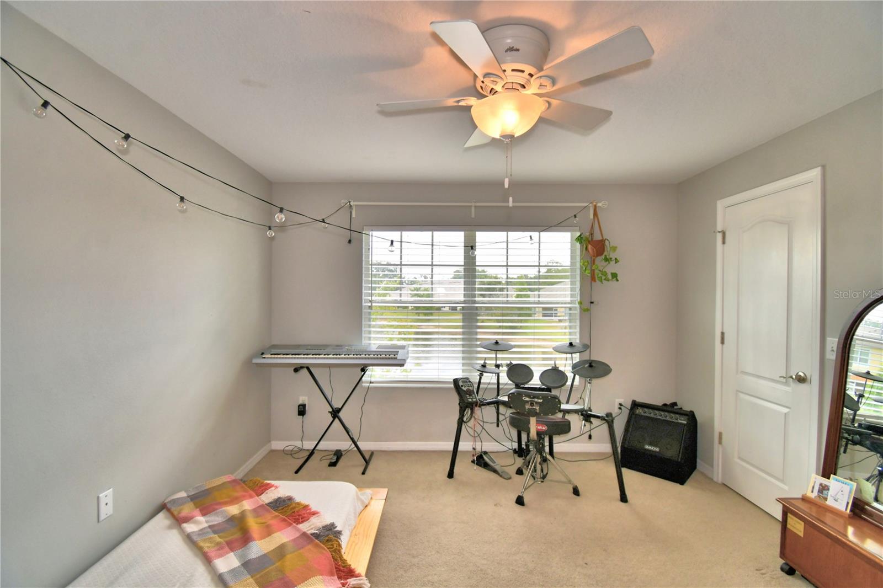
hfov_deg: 100.4
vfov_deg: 77.3
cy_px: 294
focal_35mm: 15
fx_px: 368
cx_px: 442
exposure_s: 1/100
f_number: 4.5
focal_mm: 10
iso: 100
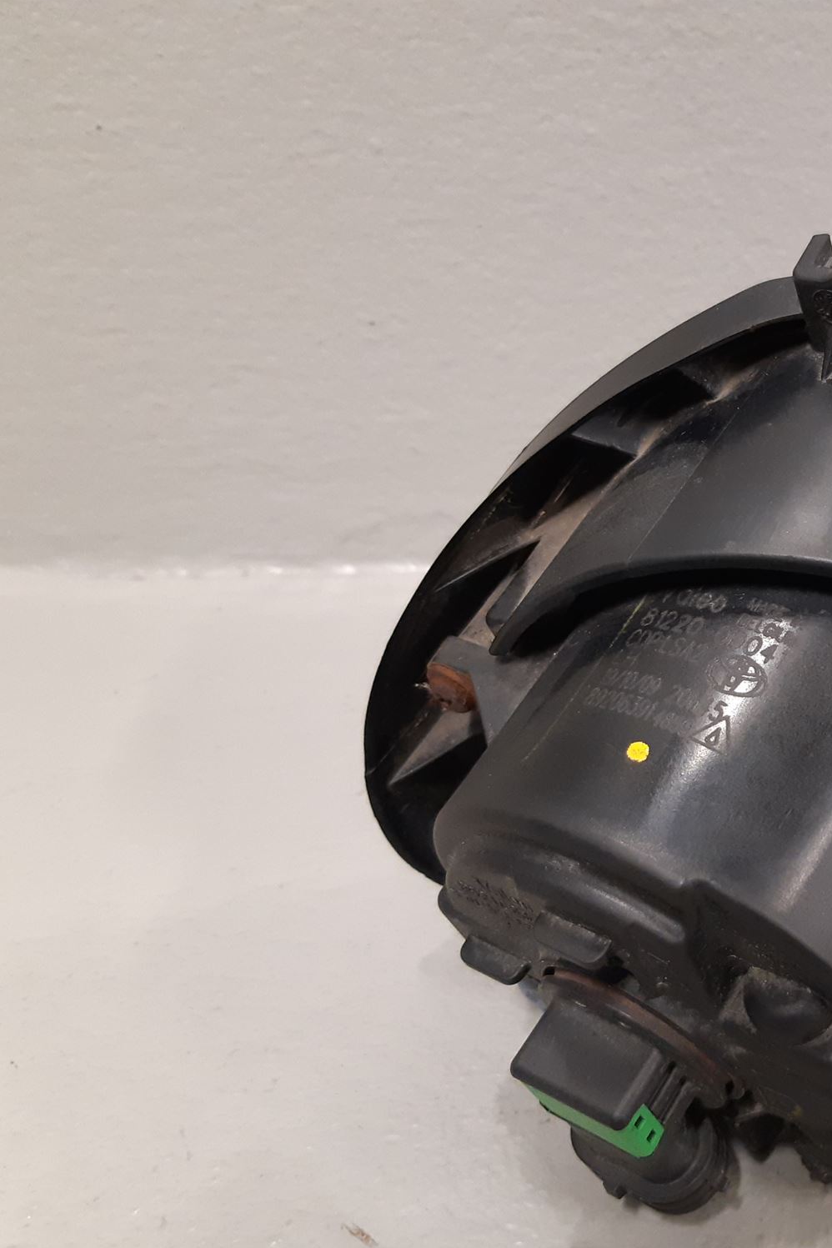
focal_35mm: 37
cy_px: 636
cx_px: 814
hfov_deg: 33.2
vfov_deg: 51.9
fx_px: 1283
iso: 200
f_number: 1.7
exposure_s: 1/33
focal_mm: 3.93
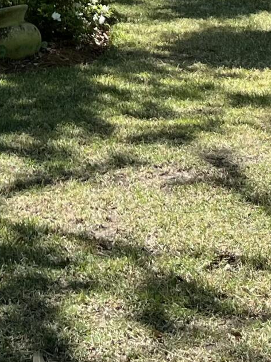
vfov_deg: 14.7
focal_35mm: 124
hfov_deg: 11.8
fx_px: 1294
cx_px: -10
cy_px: -192
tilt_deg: +1.6
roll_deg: +0.1
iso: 50
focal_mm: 5.1
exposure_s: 1/1028
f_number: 1.6
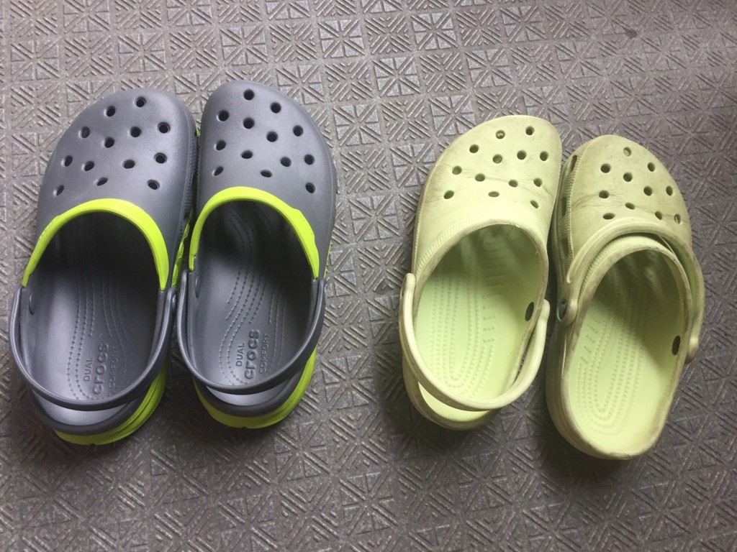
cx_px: 368
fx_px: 617
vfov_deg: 48.2
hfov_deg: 61.7
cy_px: 276
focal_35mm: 29
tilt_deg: -72.9
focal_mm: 4.15
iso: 40
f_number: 2.2
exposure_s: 1/30
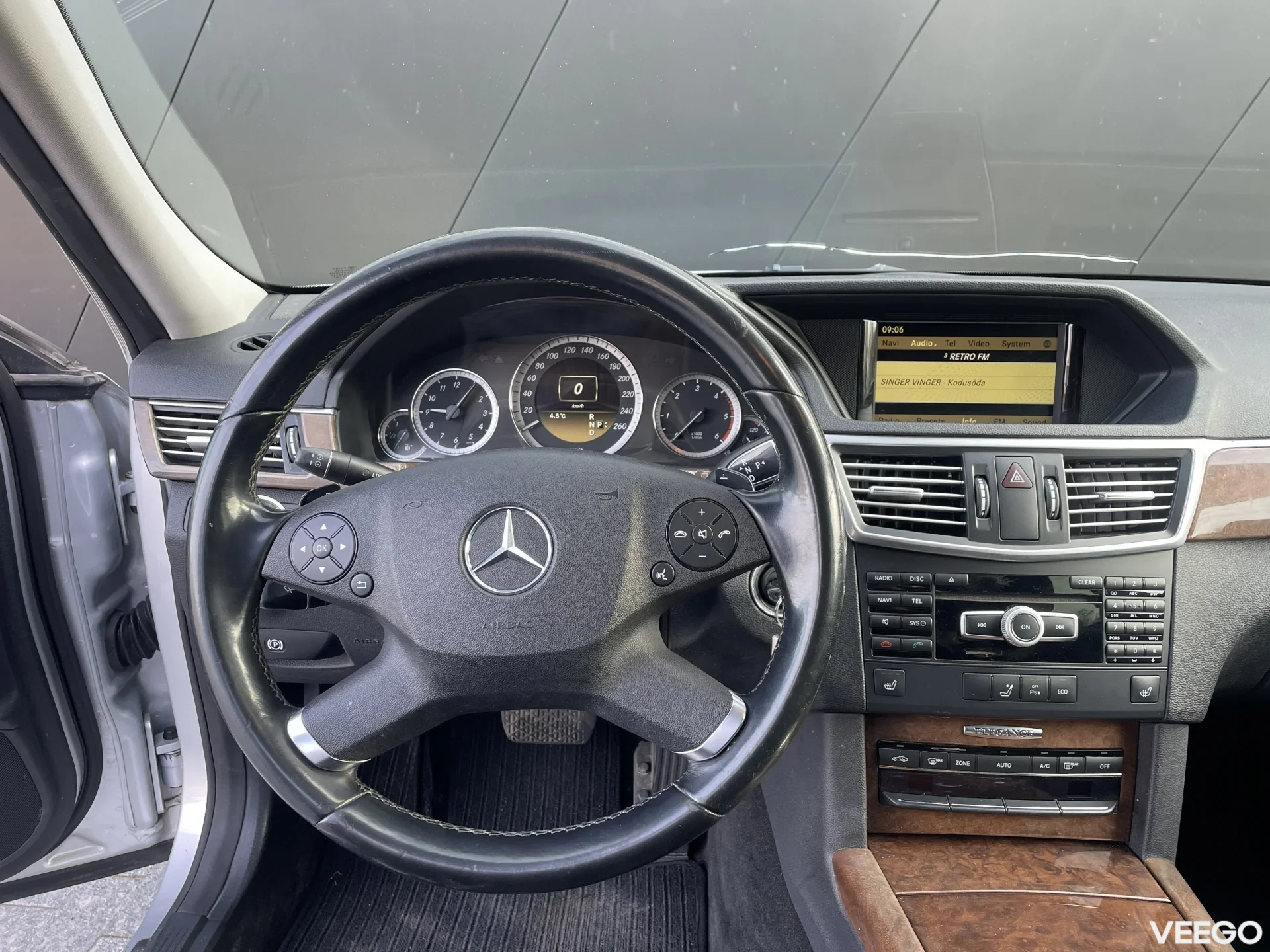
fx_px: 954
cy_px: 476
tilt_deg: -15.2
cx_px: 635
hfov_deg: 67.3
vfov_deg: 53.1
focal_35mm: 26
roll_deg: -0.4
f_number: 1.6
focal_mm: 4.2
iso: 100
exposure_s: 1/121
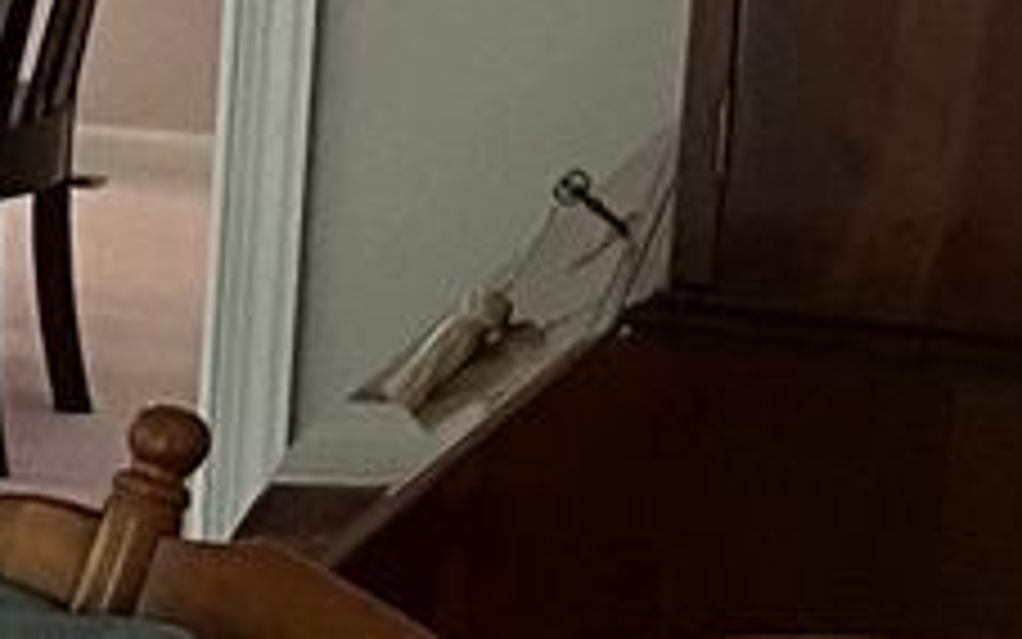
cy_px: -142
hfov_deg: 8.9
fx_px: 5656
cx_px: -1805
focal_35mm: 203
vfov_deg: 6.4
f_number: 1.8
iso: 50
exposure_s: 1/60
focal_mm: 3
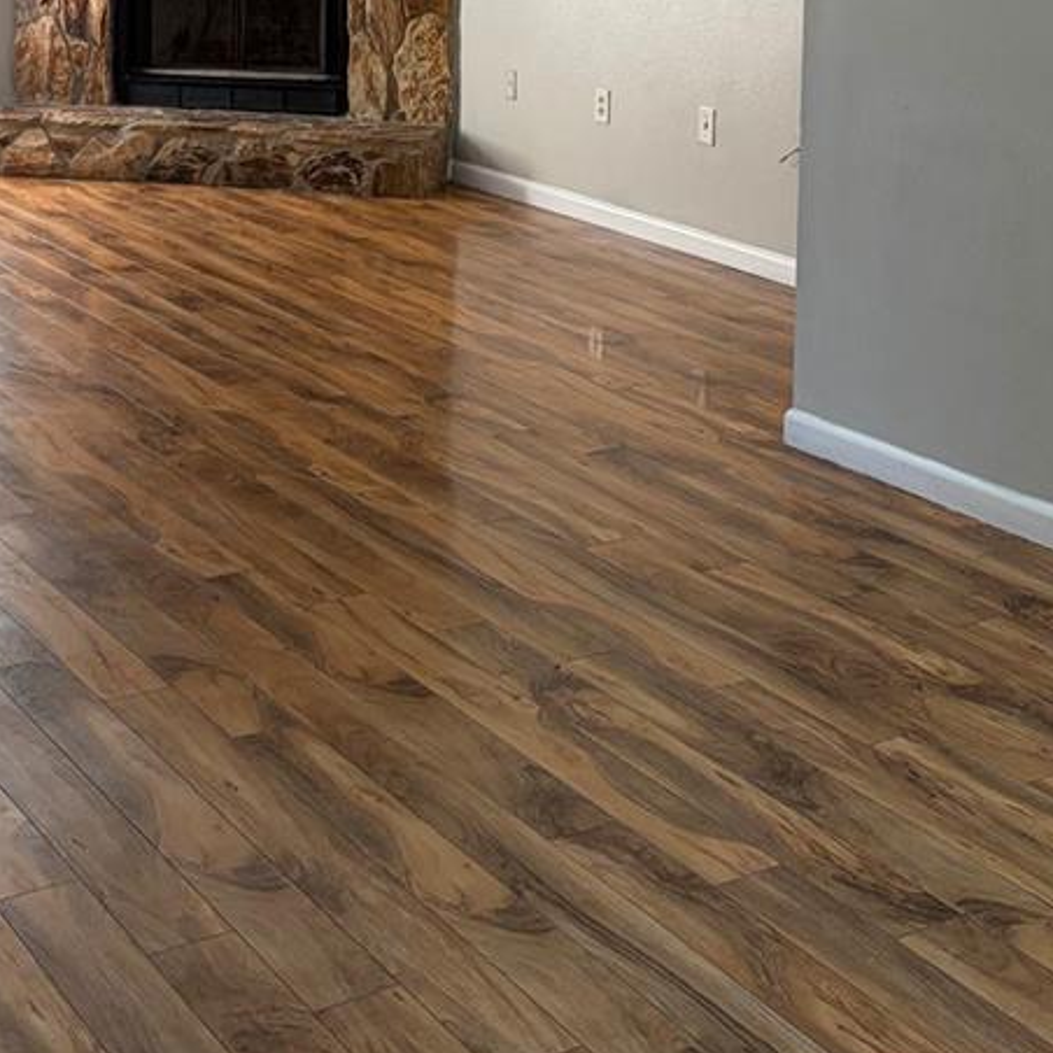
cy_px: -21
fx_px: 2099
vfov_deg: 26.5
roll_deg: -1.4
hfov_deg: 28.2
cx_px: 503
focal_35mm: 61
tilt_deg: -3.7
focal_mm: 5.96
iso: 125
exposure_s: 1/68
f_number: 1.6
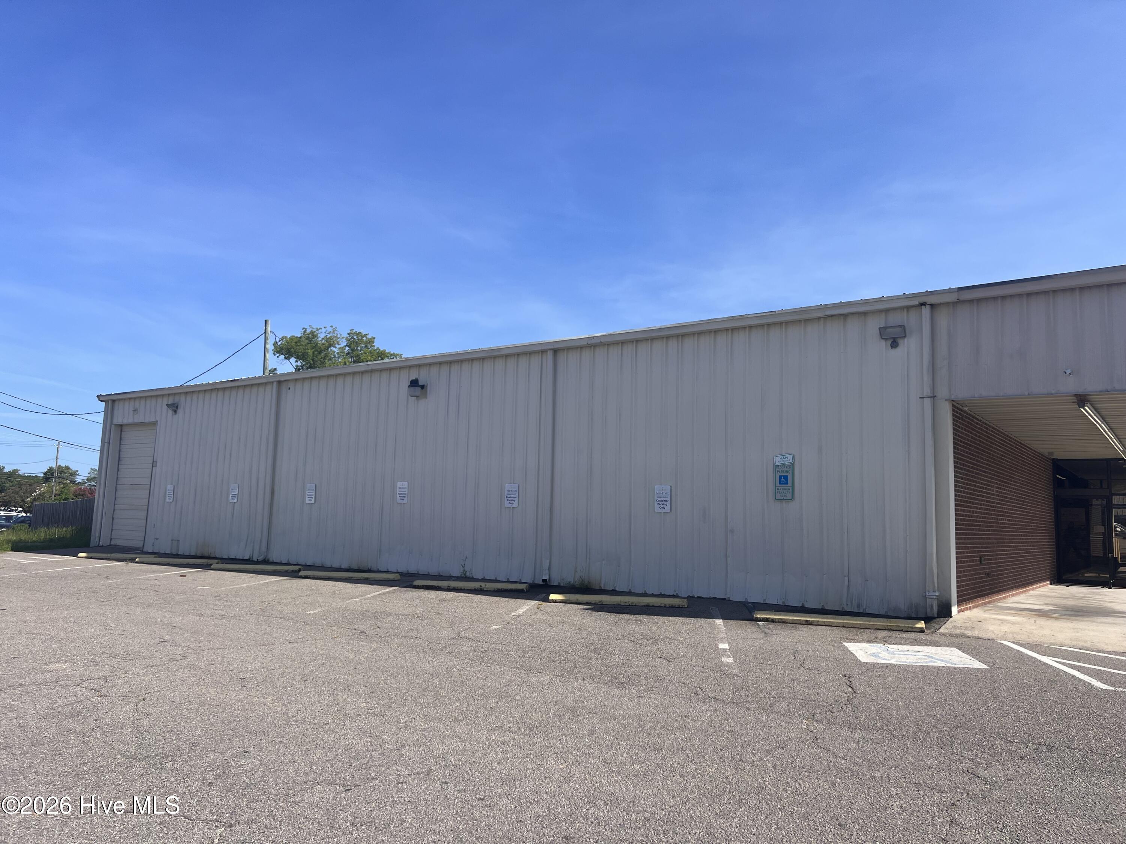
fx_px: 846
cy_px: 422
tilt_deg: +6.3
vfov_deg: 53.1
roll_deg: -3.5
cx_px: 563
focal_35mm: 26
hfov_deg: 67.3
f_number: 1.5
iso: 50
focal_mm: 5.7
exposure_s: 1/4630
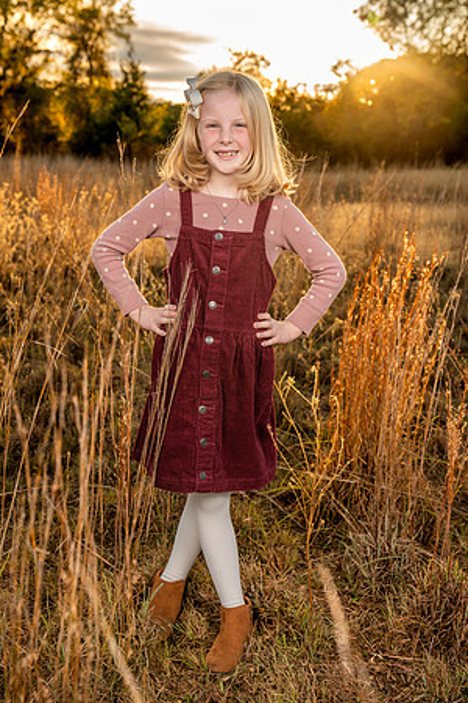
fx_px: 916
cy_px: 352
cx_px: 234
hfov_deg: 28.6
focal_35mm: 47
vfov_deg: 41.9
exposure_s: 1/200
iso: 80
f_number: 5
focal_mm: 47
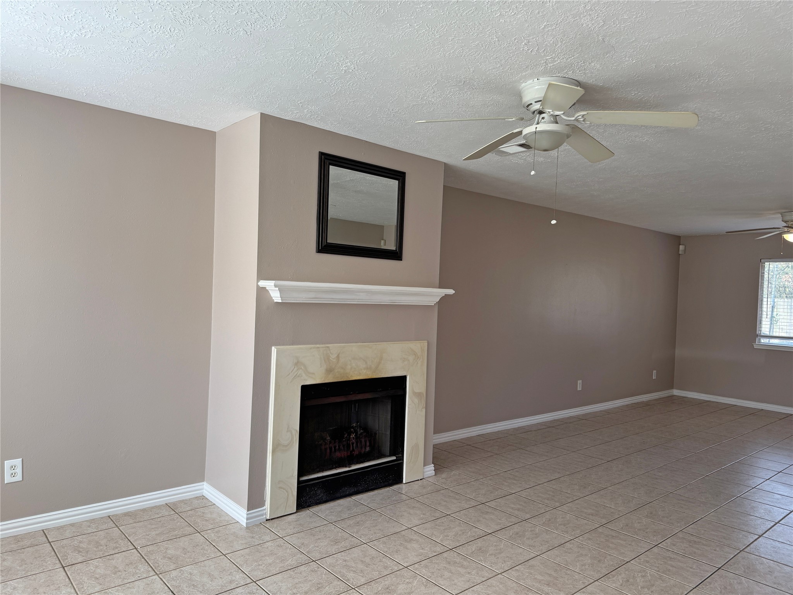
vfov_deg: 56.8
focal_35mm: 24
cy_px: 298
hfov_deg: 71.6
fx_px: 550
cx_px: 396
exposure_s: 1/120
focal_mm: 6.76
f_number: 1.78
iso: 100
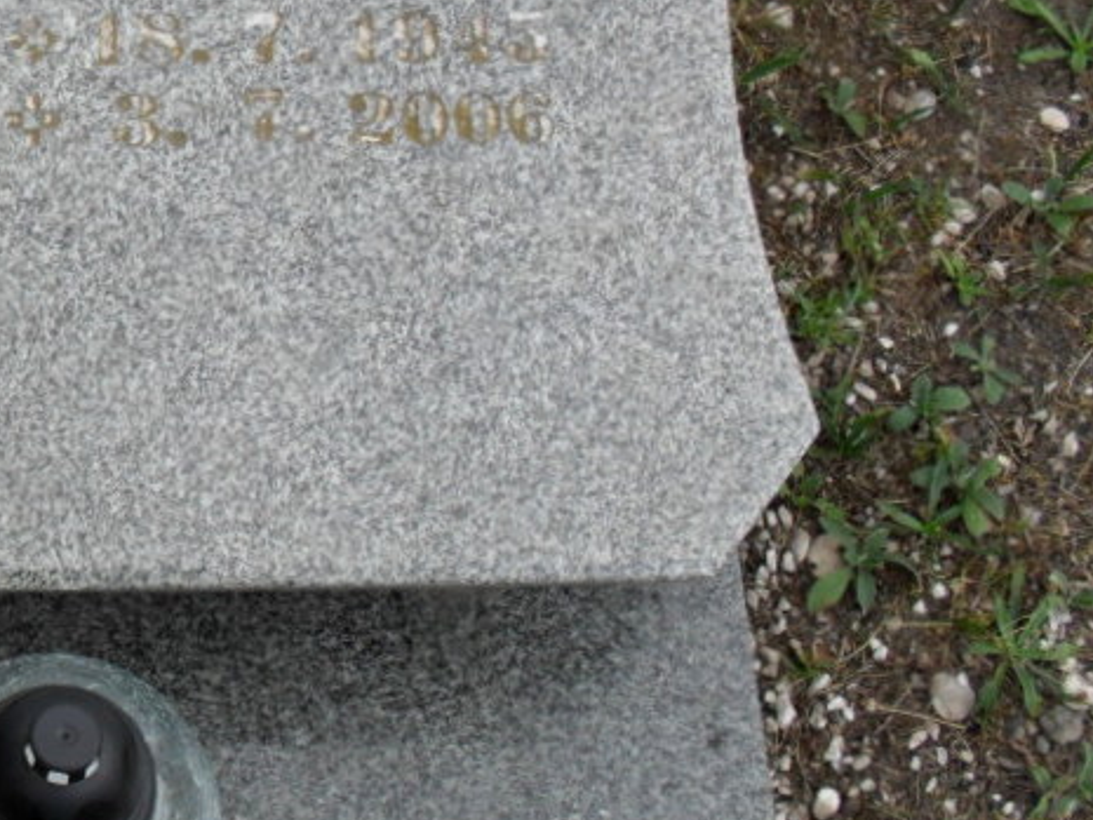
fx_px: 2432
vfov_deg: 19.1
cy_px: 310
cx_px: -103
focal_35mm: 77
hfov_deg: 23.8
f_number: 3.2
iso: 100
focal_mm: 6.3
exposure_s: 1/350
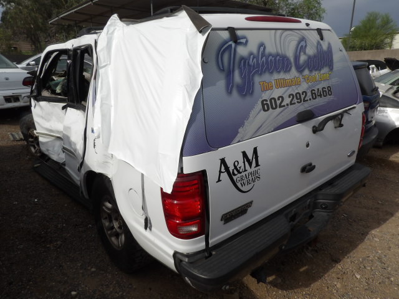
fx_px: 277
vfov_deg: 56.8
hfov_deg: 71.6
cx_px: 200
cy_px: 150
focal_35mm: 24
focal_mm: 4.3
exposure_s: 1/624
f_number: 5.6
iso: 100
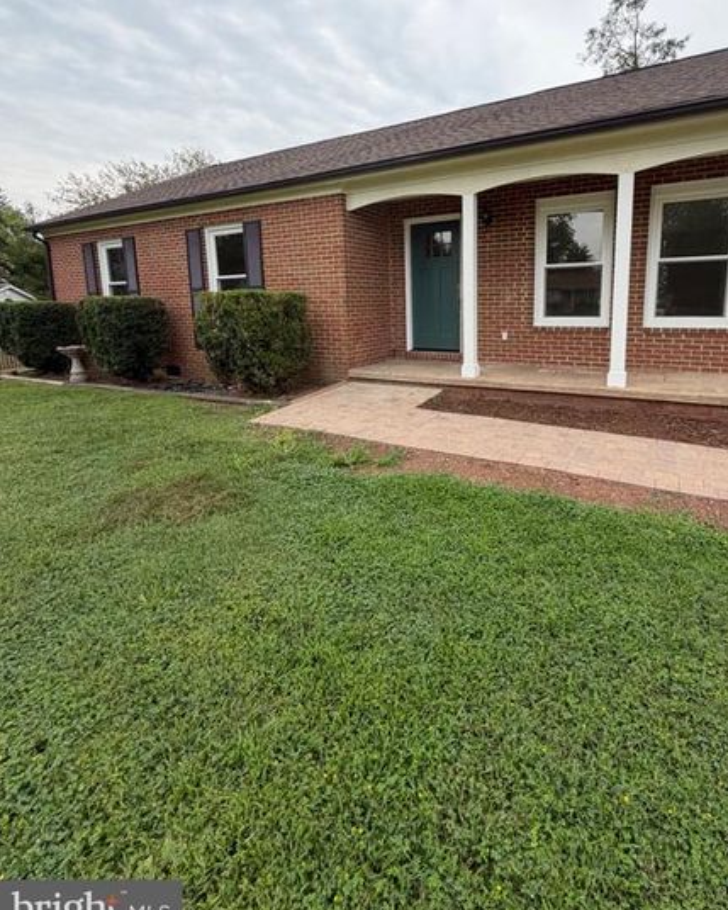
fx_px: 458
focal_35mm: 17
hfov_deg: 76.4
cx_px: 423
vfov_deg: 88.7
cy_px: 374
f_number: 2.2
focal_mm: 2.22
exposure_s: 1/335
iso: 50
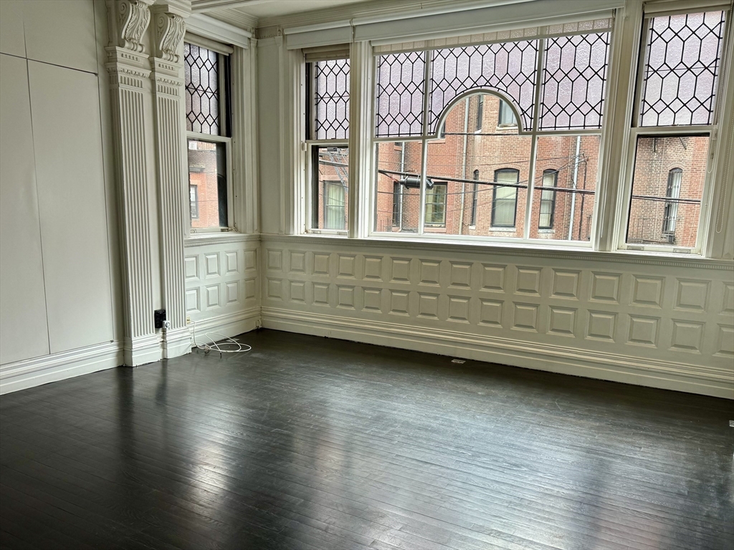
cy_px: 275
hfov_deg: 71.6
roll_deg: -1.3
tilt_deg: -11.1
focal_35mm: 24
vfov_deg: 56.8
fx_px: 509
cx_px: 367
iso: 64
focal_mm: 6.76
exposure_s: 1/186
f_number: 1.78
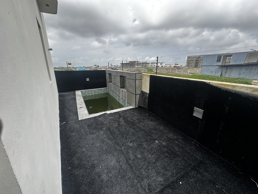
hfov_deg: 102.1
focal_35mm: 14
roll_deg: -0.5
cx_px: 129
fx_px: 104
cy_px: 97
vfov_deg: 85.7
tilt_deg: -14.4
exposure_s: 1/774
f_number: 2.2
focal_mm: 2.22
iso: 50
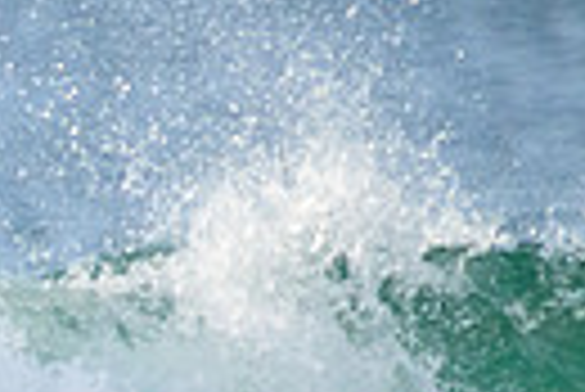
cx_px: -544
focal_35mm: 3565
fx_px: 57995
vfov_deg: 0.4
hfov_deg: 0.6
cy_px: 683
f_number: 11
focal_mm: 800
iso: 5000
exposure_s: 1/1250
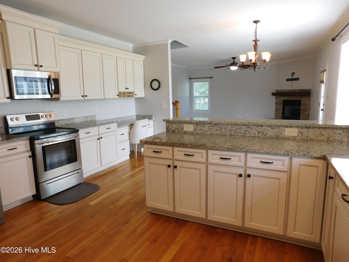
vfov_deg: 58.9
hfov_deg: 73.9
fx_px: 232
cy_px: 131
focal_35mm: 23
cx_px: 174
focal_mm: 4
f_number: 3
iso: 125
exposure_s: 1/50
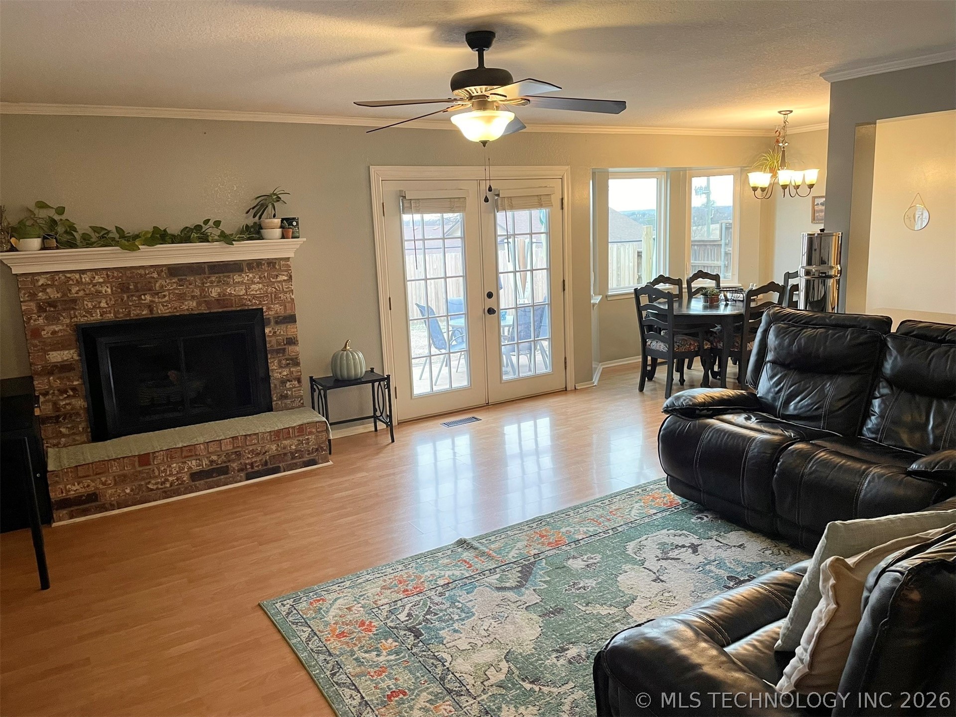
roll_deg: +2.8
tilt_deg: -10.0
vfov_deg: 53.1
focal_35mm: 26
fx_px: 718
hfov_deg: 67.3
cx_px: 478
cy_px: 358
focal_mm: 4.2
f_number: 1.6
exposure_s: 1/60
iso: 200
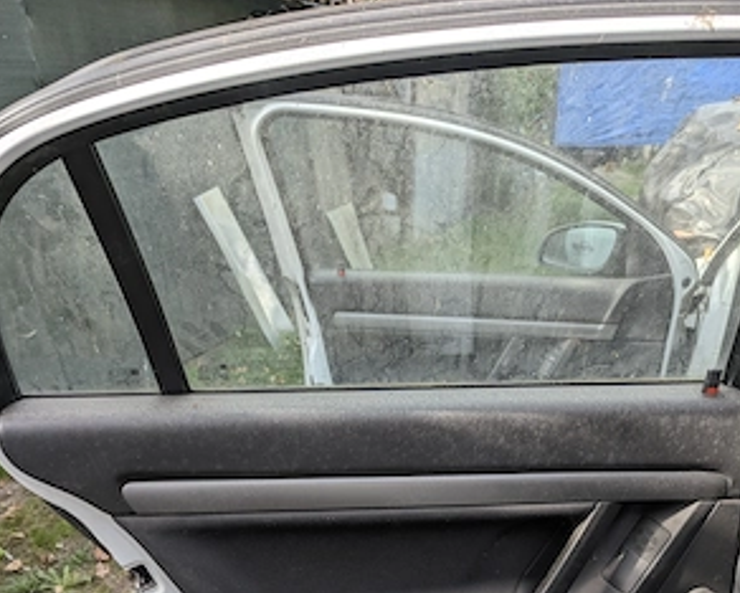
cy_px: 497
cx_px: 375
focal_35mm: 32
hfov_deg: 55.6
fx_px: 701
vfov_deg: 43.1
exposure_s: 1/252
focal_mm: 6.81
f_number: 1.85
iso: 41
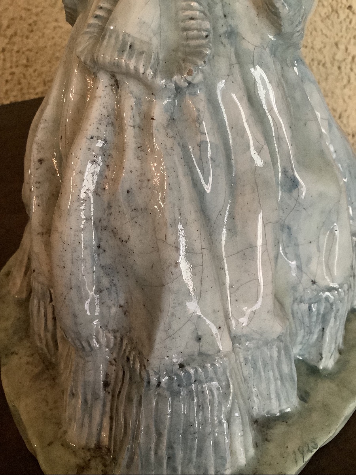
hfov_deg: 45.4
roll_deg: +0.1
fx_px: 425
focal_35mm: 31
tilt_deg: -39.9
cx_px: 178
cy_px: 238
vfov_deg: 58.4
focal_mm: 3.3
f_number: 2.4
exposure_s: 1/33
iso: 400
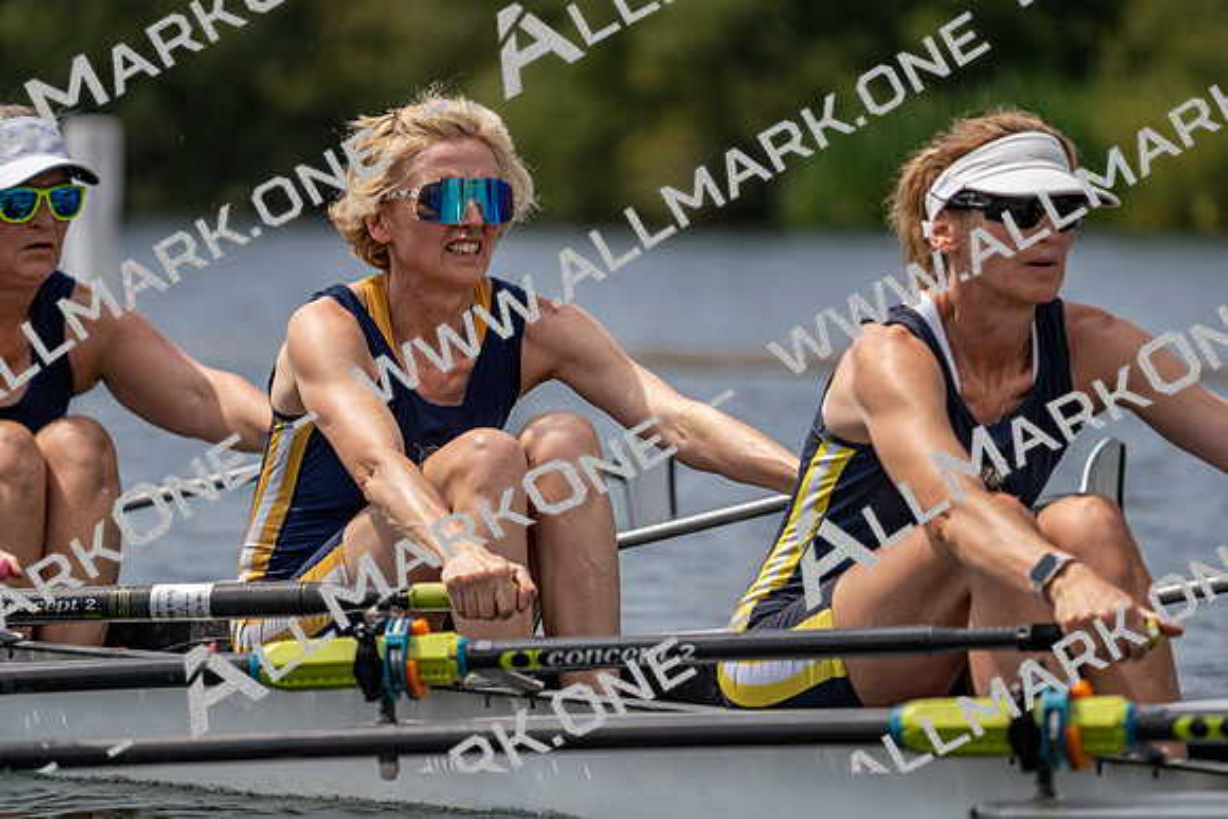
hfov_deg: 6.4
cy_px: 410
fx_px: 10952
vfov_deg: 4.3
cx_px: 614
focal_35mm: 321
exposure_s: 1/1600
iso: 200
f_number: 6.3
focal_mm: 321
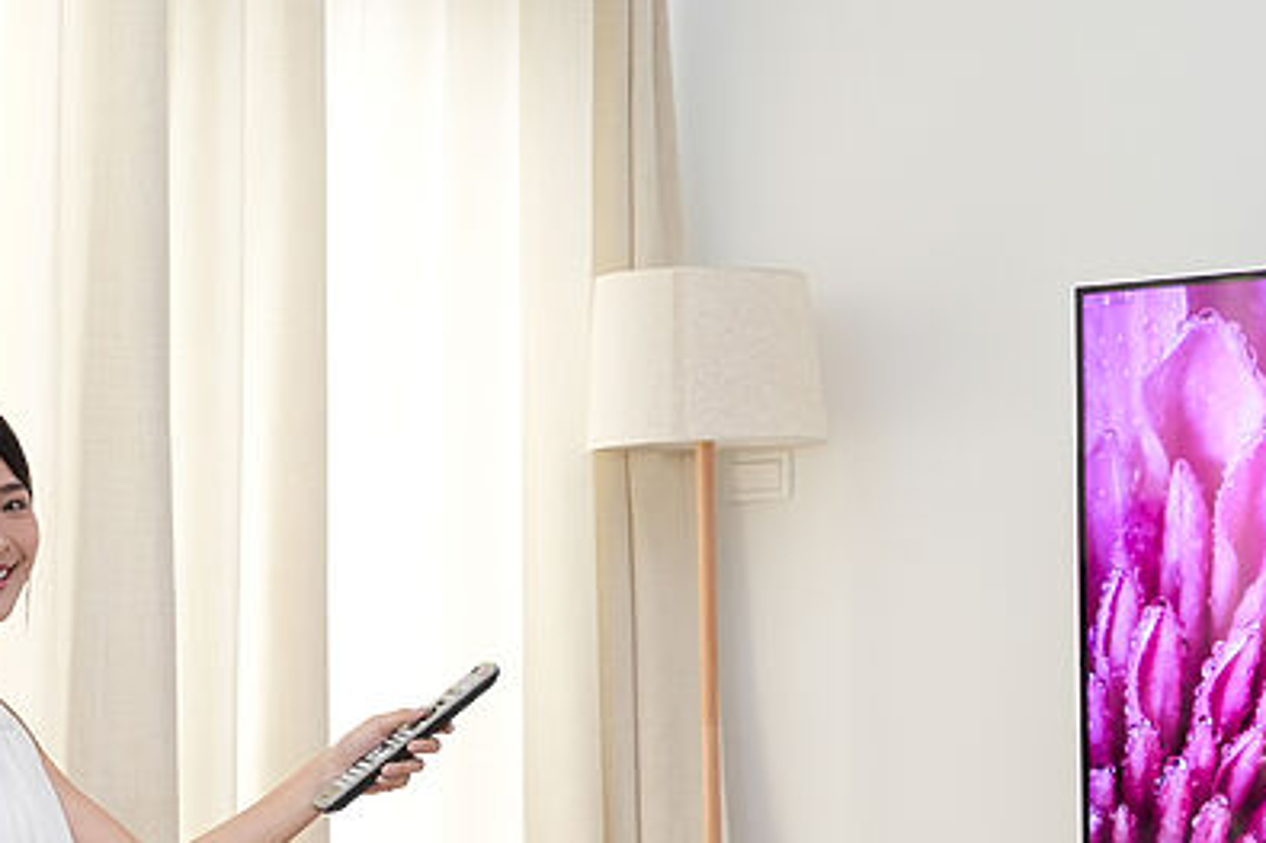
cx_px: 1003
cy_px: 758
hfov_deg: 25.0
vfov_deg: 16.8
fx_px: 2812
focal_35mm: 80
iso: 400
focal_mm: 24
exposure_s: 1/160
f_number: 2.8
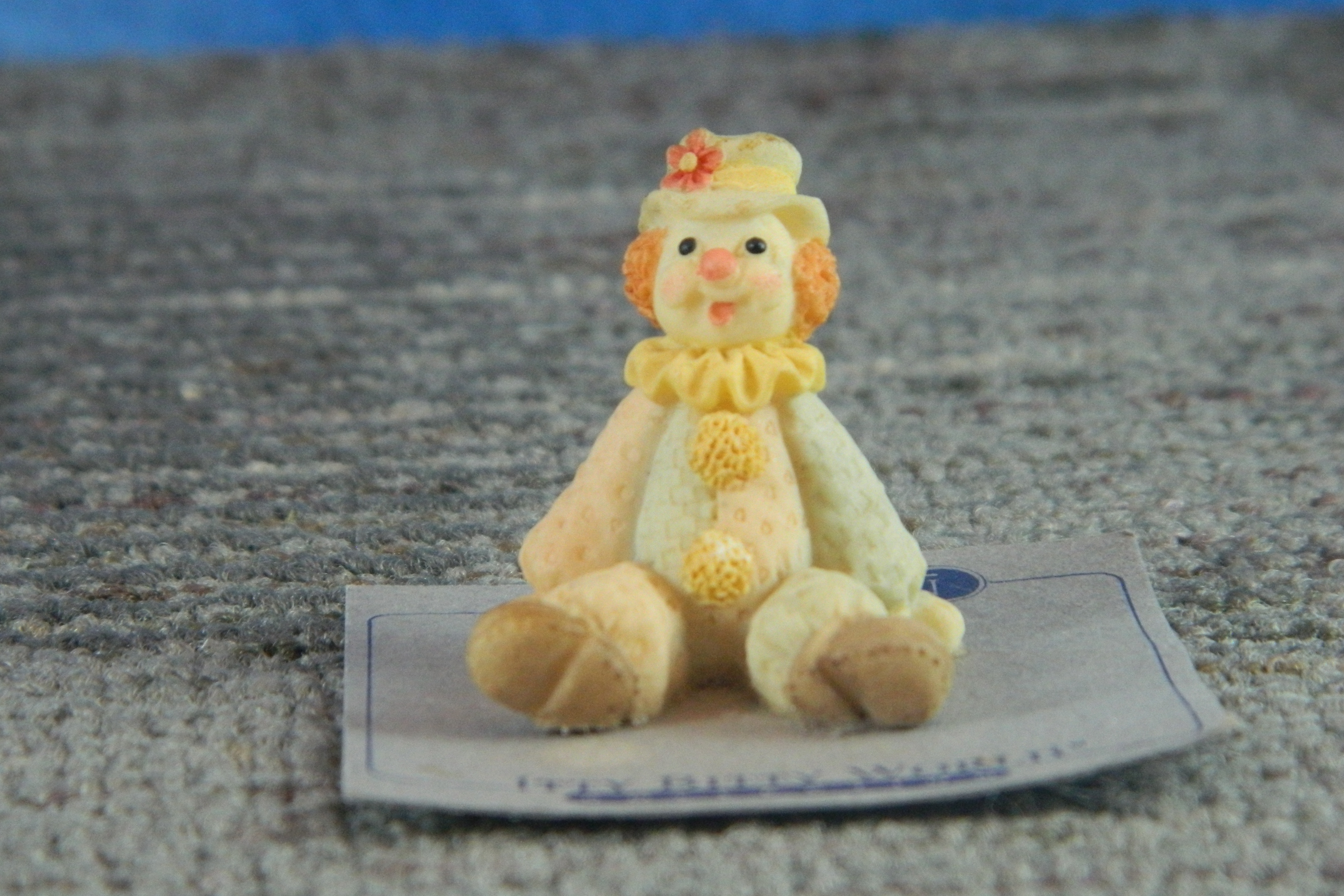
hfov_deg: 13.1
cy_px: 455
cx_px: 672
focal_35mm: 157
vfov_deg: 8.7
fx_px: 5861
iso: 400
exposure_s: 1/20
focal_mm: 27
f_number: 4.9
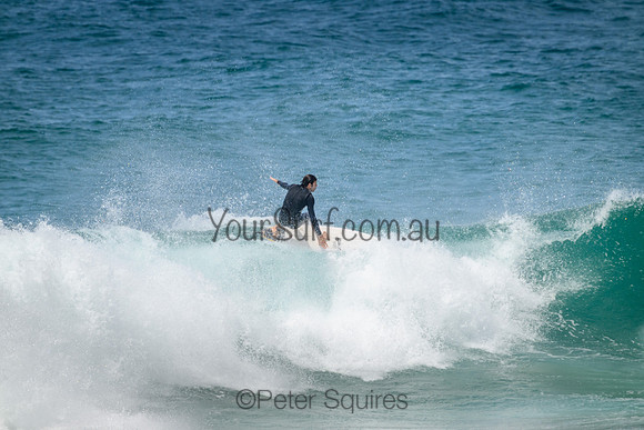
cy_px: 215
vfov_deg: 1.7
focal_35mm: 800
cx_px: 322
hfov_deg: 2.6
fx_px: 14314
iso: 640
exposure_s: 1/2000
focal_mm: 800
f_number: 11
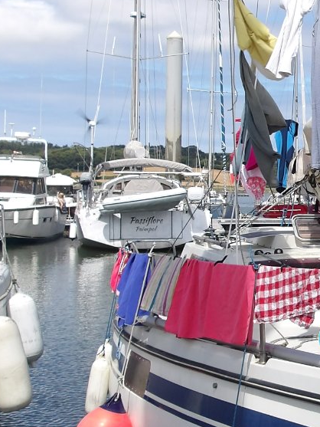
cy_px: 166
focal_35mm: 73
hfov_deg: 18.9
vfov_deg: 26.6
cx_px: 404
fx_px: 899
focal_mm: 4.9
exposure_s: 1/102
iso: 100
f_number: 10.4
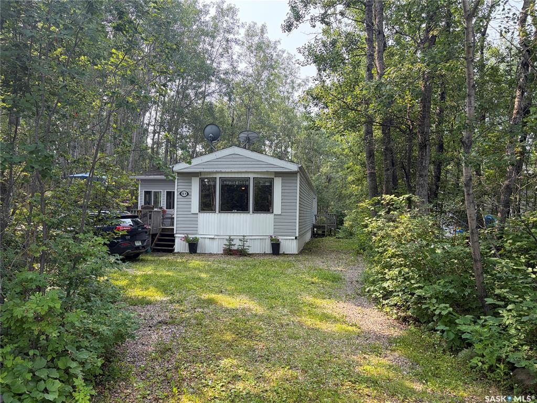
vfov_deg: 53.1
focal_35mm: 26
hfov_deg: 67.3
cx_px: 268
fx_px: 403
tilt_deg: +2.3
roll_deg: -1.2
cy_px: 202
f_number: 1.6
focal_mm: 5.96
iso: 64
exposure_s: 1/739
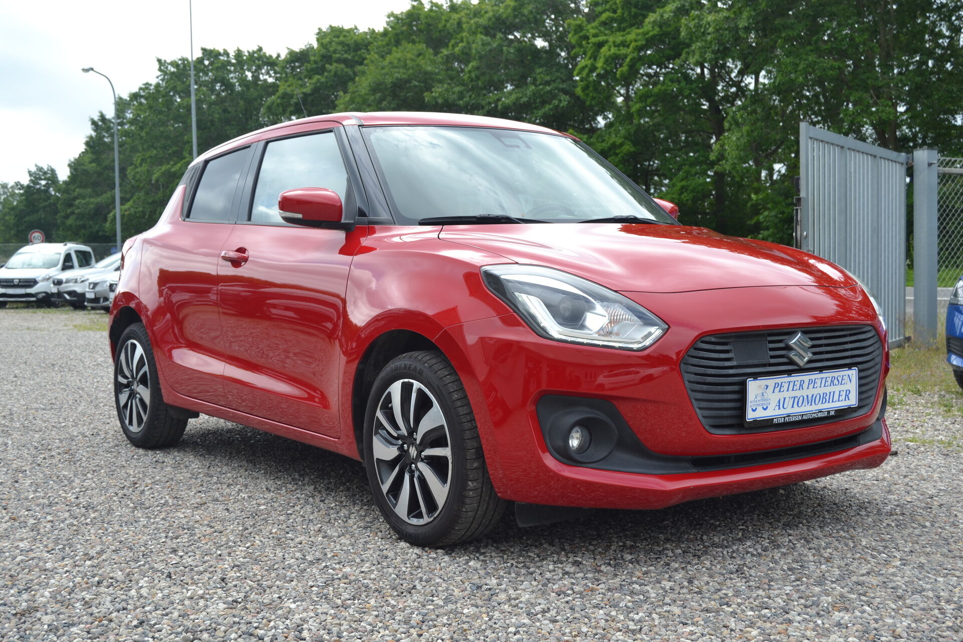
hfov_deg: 46.4
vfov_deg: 31.9
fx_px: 1123
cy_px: 321
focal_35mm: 42
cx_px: 482
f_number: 6.3
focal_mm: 28
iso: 100
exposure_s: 1/160
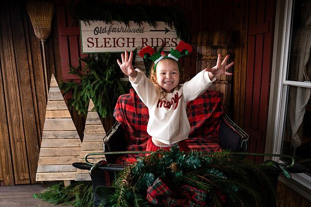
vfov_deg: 53.2
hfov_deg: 73.7
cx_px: 156
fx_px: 207
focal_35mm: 24
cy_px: 104
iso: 400
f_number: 3.2
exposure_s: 1/250
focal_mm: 24
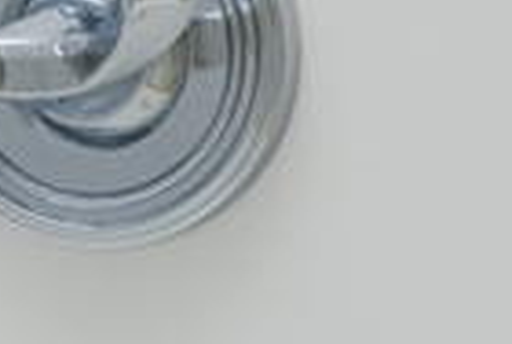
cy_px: 48
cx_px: 59
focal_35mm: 376
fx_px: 5363
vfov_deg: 3.7
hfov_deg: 5.5
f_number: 18
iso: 100
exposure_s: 1/2.5
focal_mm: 55
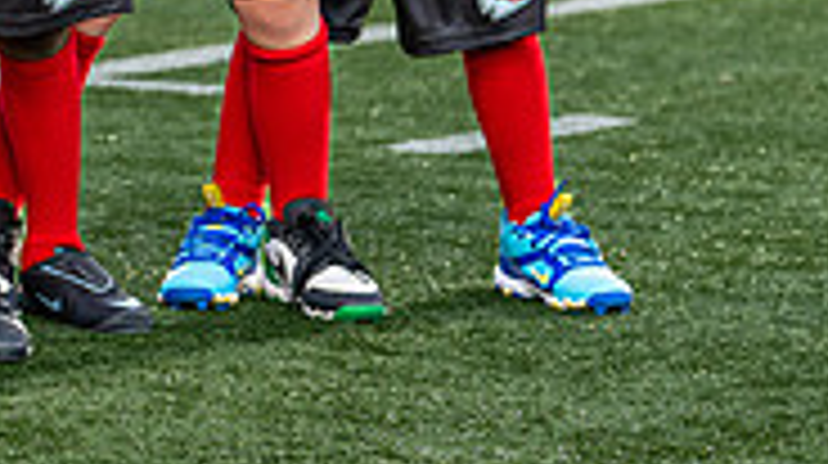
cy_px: -403
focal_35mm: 226
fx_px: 4956
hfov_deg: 9.3
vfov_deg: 5.3
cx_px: -350
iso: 100
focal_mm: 50
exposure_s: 1/800
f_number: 2.5
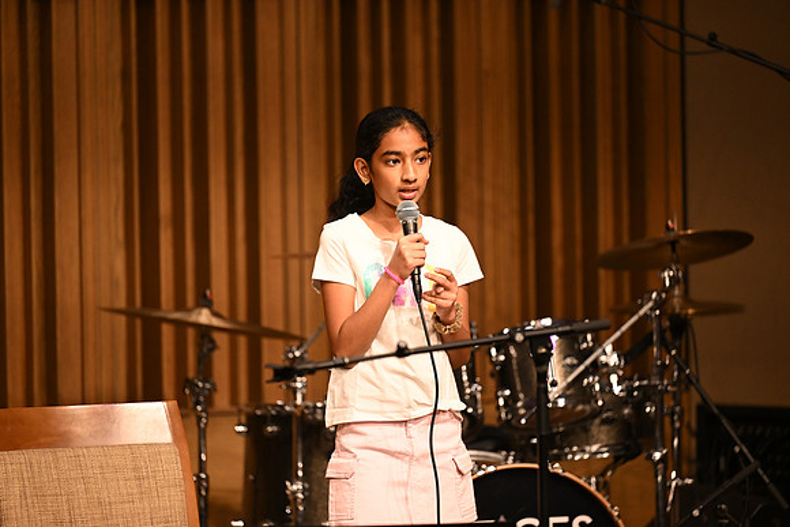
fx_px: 4390
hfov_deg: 10.3
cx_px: 395
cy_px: 264
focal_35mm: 200
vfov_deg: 6.9
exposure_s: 1/400
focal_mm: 200
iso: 2000
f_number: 2.8
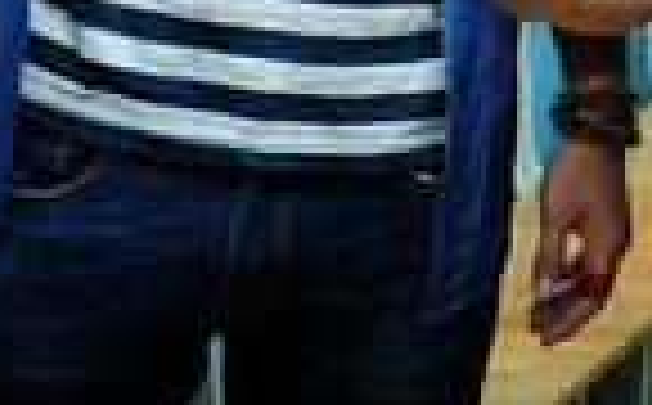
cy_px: -538
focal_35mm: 158
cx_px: 1066
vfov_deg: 7.7
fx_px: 2802
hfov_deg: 12.4
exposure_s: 1/320
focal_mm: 34
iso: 800
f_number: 6.3
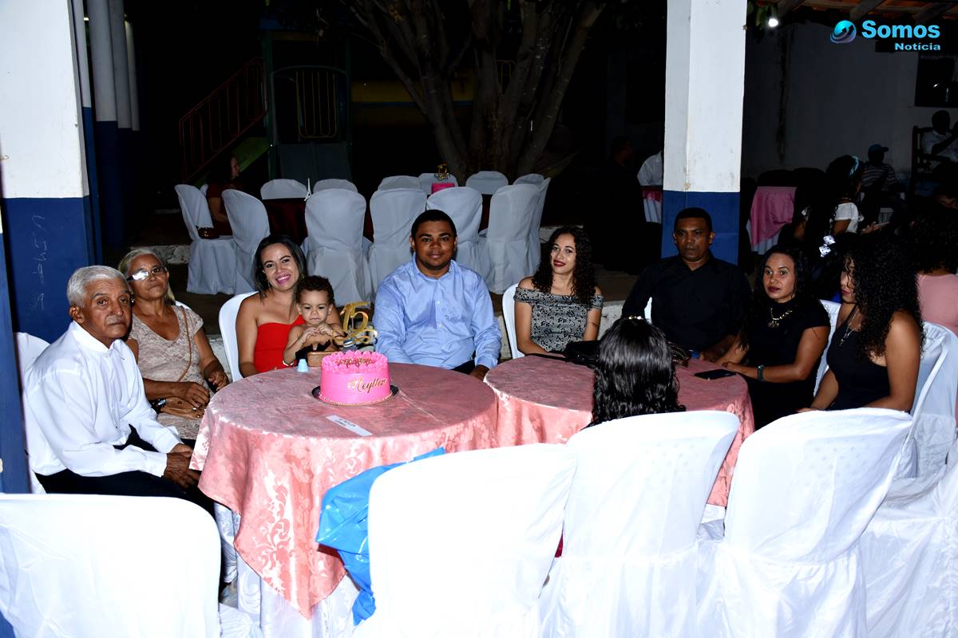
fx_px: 878
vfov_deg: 40.0
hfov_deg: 57.2
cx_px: 479
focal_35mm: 33
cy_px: 319
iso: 640
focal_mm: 22
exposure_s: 1/80
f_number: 3.5
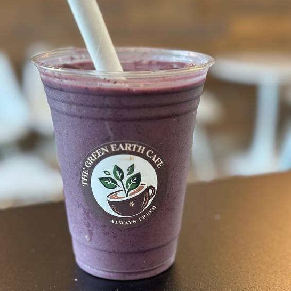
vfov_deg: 29.8
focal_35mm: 57
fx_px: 542
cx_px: 146
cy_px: 194
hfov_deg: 30.0
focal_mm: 6.86
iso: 250
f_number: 1.78
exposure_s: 1/120
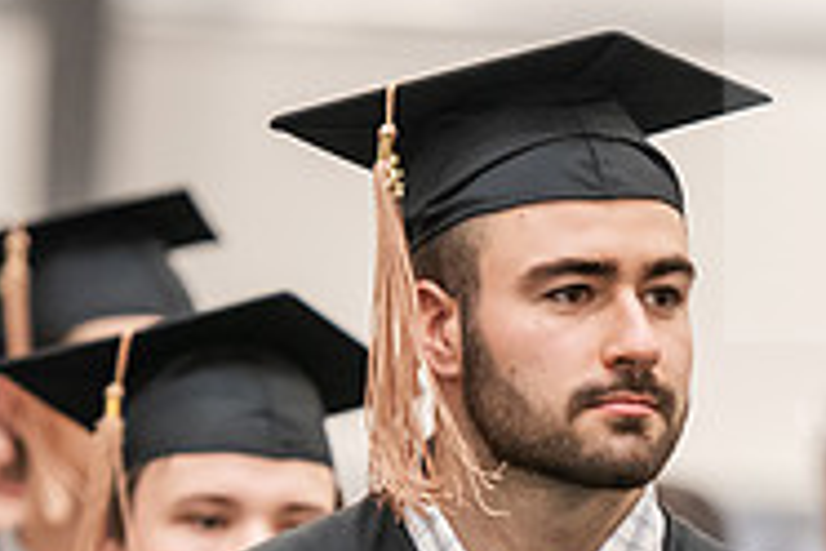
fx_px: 11425
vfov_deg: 2.8
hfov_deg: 4.1
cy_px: 509
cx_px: 591
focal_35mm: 498
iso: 2500
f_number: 3.2
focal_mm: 160
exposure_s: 1/200
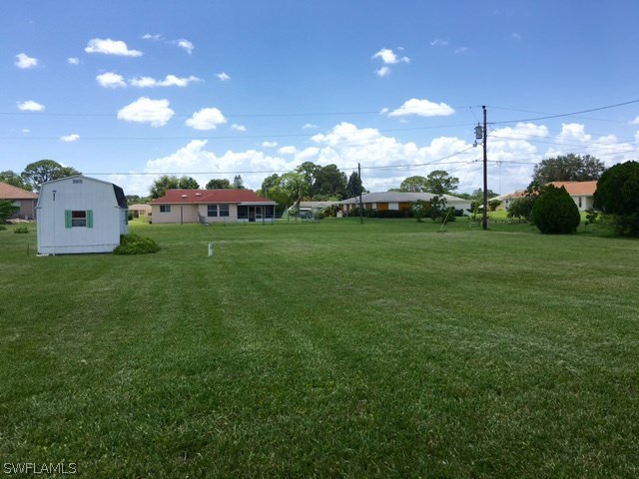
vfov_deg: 48.2
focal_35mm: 29
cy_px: 240
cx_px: 320
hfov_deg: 61.7
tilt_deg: -2.6
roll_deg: +0.3
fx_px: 535
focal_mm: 4.15
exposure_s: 1/1603
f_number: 2.2
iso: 25
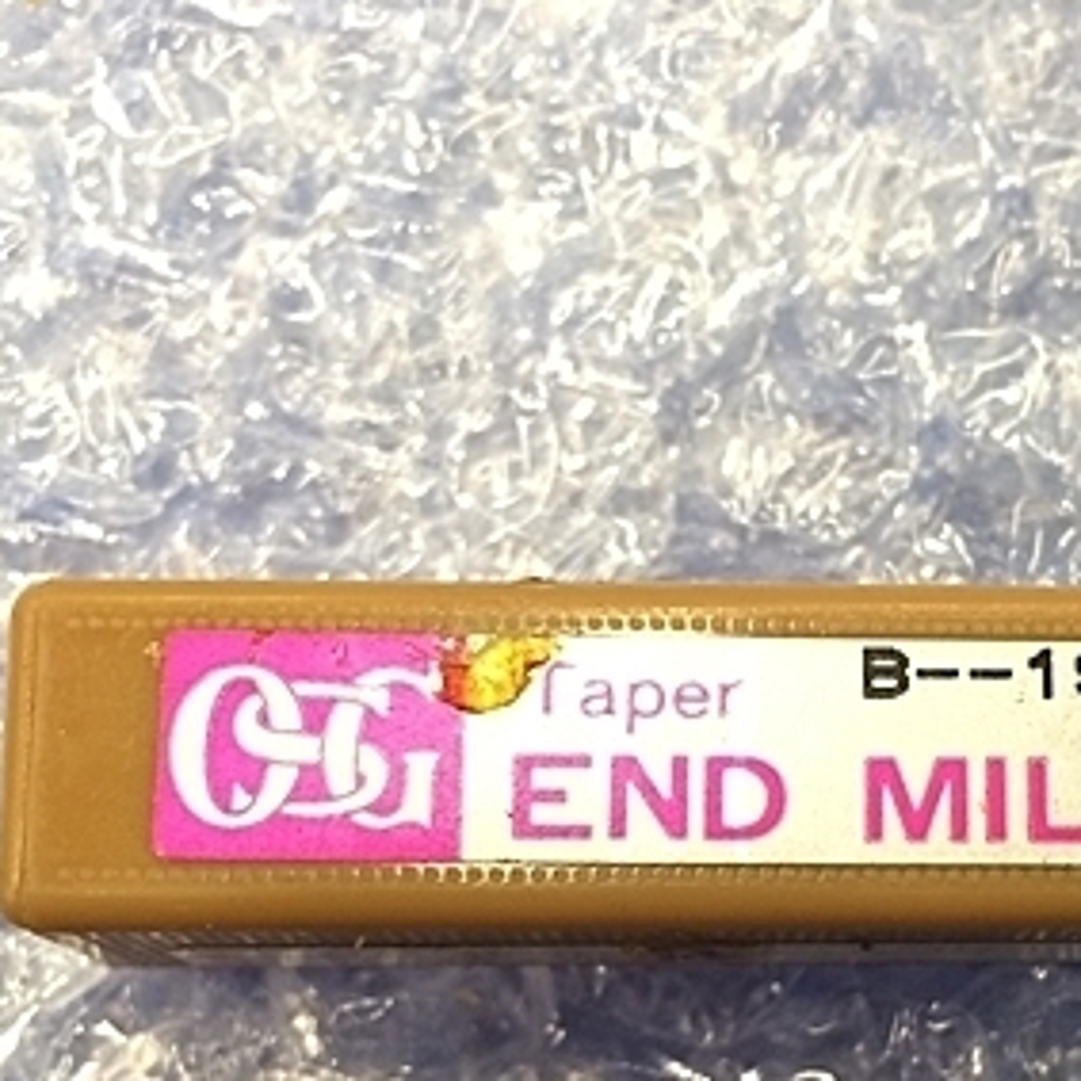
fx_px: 2049
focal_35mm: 58
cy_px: 829
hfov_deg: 28.9
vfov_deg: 29.0
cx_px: 871
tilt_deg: -84.5
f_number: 2.2
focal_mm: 4.15
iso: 100
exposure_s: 1/30
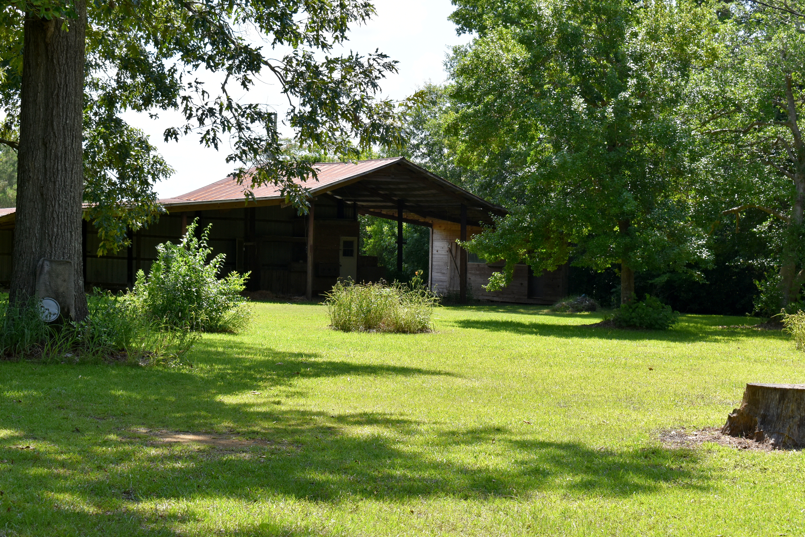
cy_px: 249
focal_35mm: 68
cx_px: 386
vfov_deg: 20.0
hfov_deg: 29.7
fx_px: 1520
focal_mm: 42
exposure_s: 1/320
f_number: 8
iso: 200
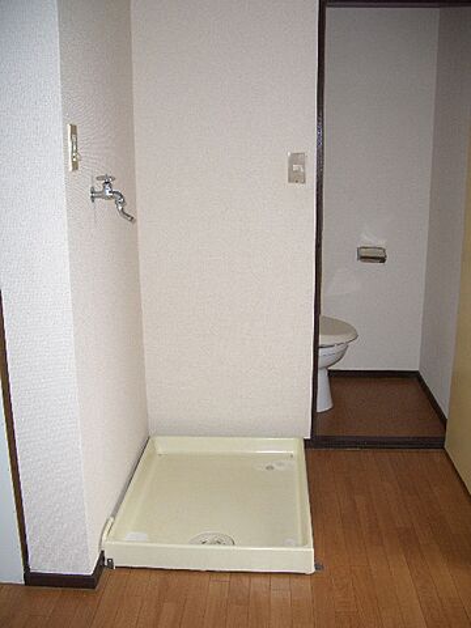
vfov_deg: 52.6
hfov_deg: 40.7
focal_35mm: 35
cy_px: 314
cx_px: 236
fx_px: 635
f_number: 2.6
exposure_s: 1/60
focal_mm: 5.8
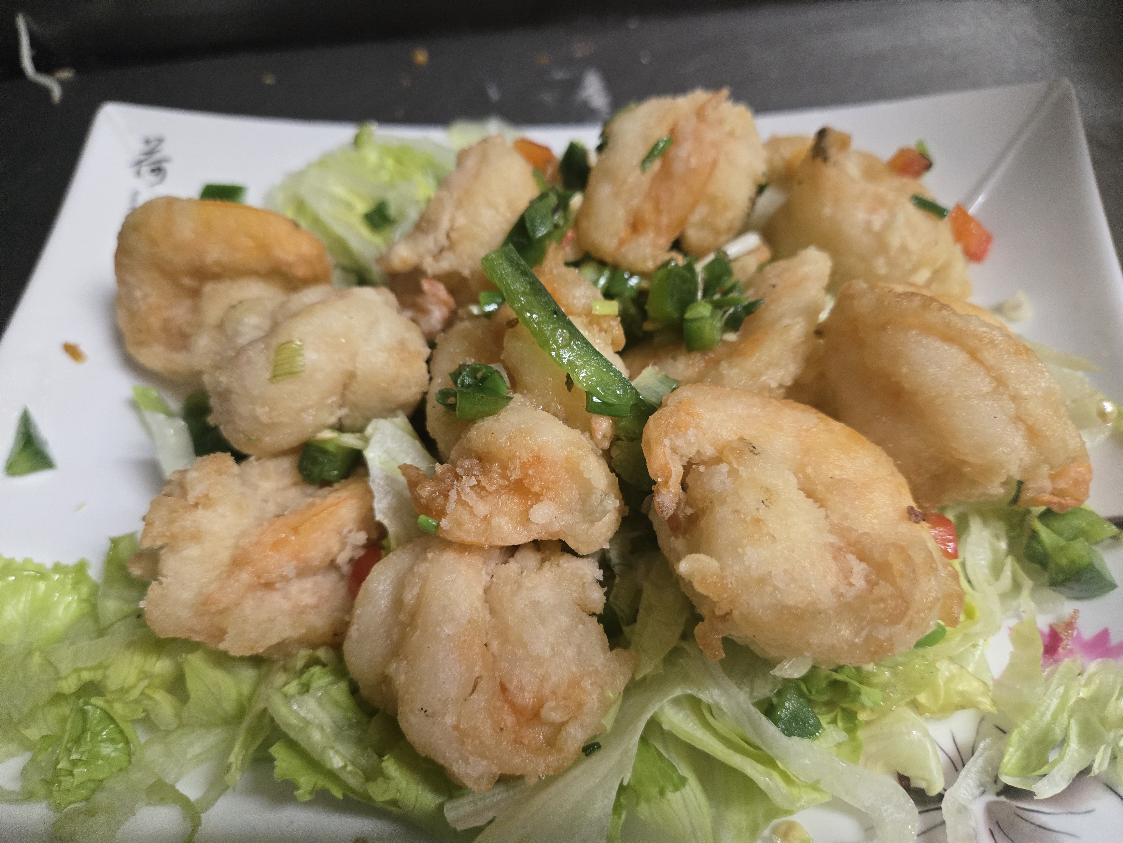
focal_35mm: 23
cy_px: 422
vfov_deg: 58.9
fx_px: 746
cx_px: 562
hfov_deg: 73.9
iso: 800
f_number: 1.8
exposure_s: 1/120
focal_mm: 5.4
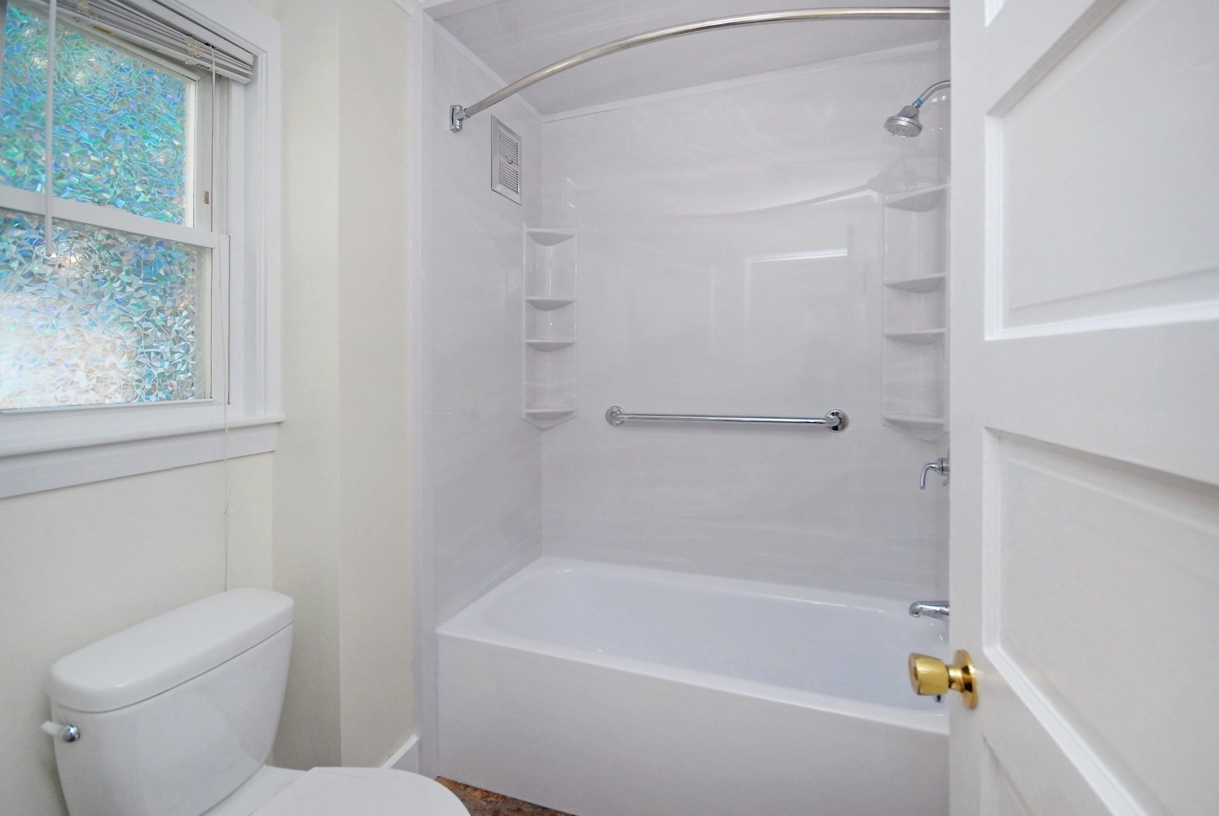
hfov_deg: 100.3
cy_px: 408
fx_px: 509
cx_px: 610
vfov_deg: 77.5
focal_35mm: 15
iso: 400
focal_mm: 10
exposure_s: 1/60
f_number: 5
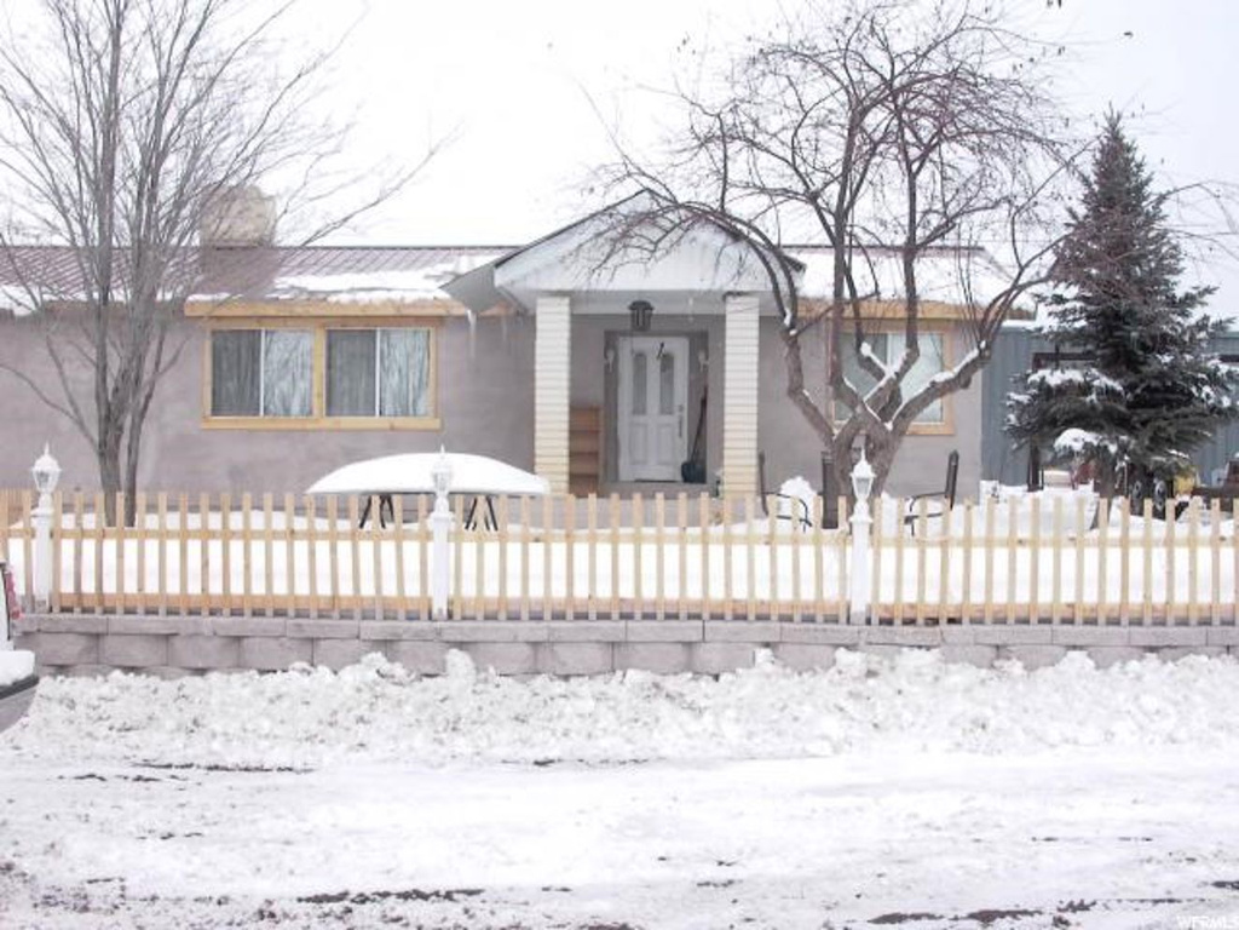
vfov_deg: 37.7
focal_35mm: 38
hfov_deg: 49.0
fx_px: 1360
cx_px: 620
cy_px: 465
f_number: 8
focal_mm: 8.19
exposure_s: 1/196
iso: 100
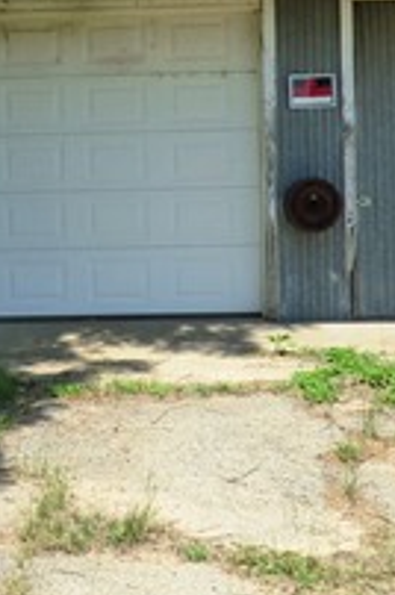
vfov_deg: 30.2
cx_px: 127
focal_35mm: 66
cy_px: 180
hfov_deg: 20.5
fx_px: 1090
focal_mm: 3.58
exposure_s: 1/800
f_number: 4.5
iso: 200
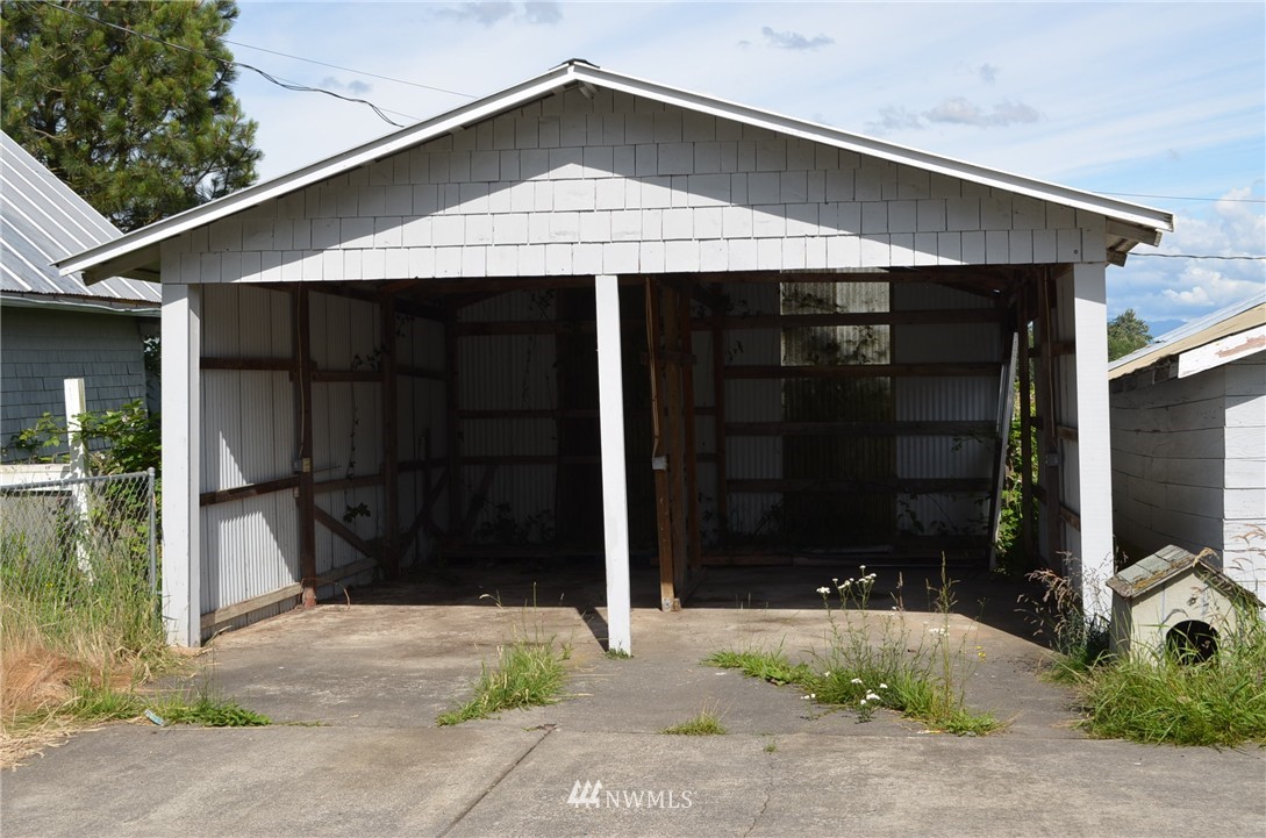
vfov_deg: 30.7
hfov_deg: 45.0
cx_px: 633
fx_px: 1526
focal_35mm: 44
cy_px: 419
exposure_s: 1/200
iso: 100
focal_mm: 29
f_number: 9
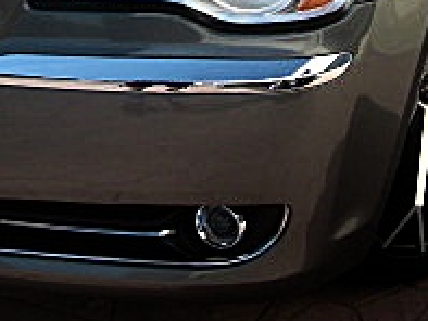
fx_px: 1447
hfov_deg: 16.7
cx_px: 67
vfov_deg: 12.4
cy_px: -63
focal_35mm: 117
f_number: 2.8
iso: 50
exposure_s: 1/640
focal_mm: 6.3
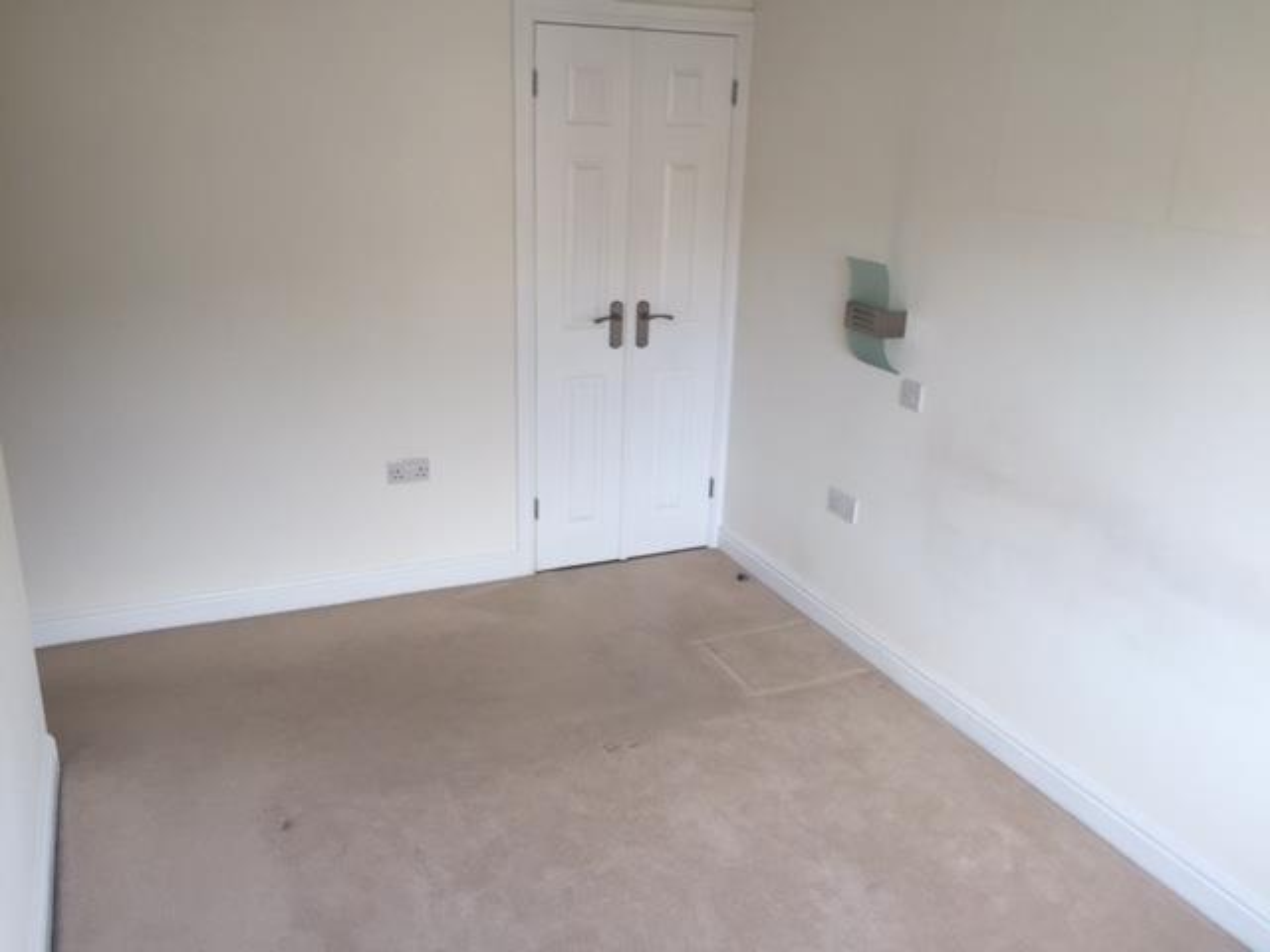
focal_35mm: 29
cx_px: 635
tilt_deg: -20.3
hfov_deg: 61.7
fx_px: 1064
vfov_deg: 48.2
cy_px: 476
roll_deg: -2.0
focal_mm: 4.15
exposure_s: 1/50
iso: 40
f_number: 2.2
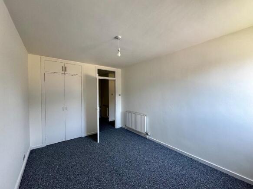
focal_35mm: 14
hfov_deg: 102.1
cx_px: 126
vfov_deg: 85.7
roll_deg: +1.0
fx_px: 102
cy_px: 94
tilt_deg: -0.3
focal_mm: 2.22
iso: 160
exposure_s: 1/99
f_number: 2.2
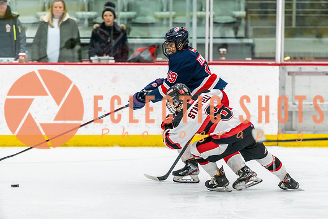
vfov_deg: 5.4
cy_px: 110
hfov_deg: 8.1
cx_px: 220
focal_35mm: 255
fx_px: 2326
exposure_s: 1/640
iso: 2200
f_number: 2.8
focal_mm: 190
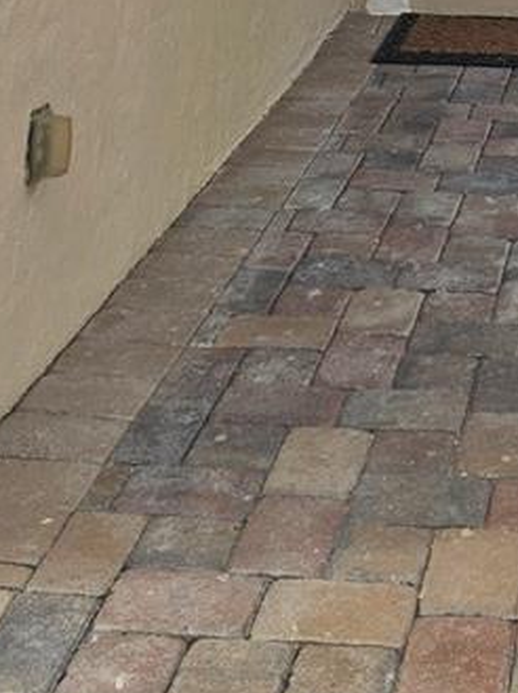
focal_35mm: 84
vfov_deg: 19.3
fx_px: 1679
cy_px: -447
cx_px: 590
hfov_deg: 16.9
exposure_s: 1/187
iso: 10
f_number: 1.7
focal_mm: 6.3
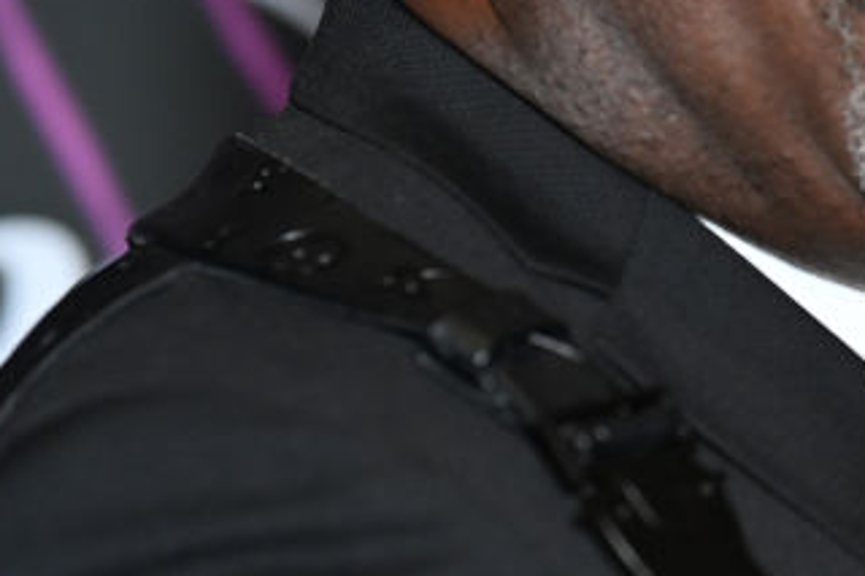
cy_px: -26
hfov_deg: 7.4
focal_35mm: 272
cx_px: 1314
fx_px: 6532
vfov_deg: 5.0
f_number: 2.8
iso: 1600
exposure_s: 1/640
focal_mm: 85
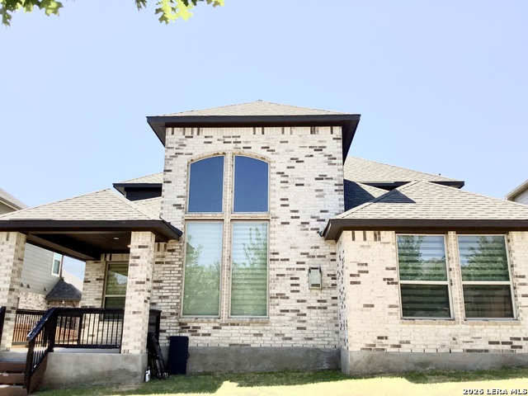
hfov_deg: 58.4
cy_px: 198
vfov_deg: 45.4
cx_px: 264
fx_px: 473
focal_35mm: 31
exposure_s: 1/981
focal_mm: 3.3
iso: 25
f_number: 2.4
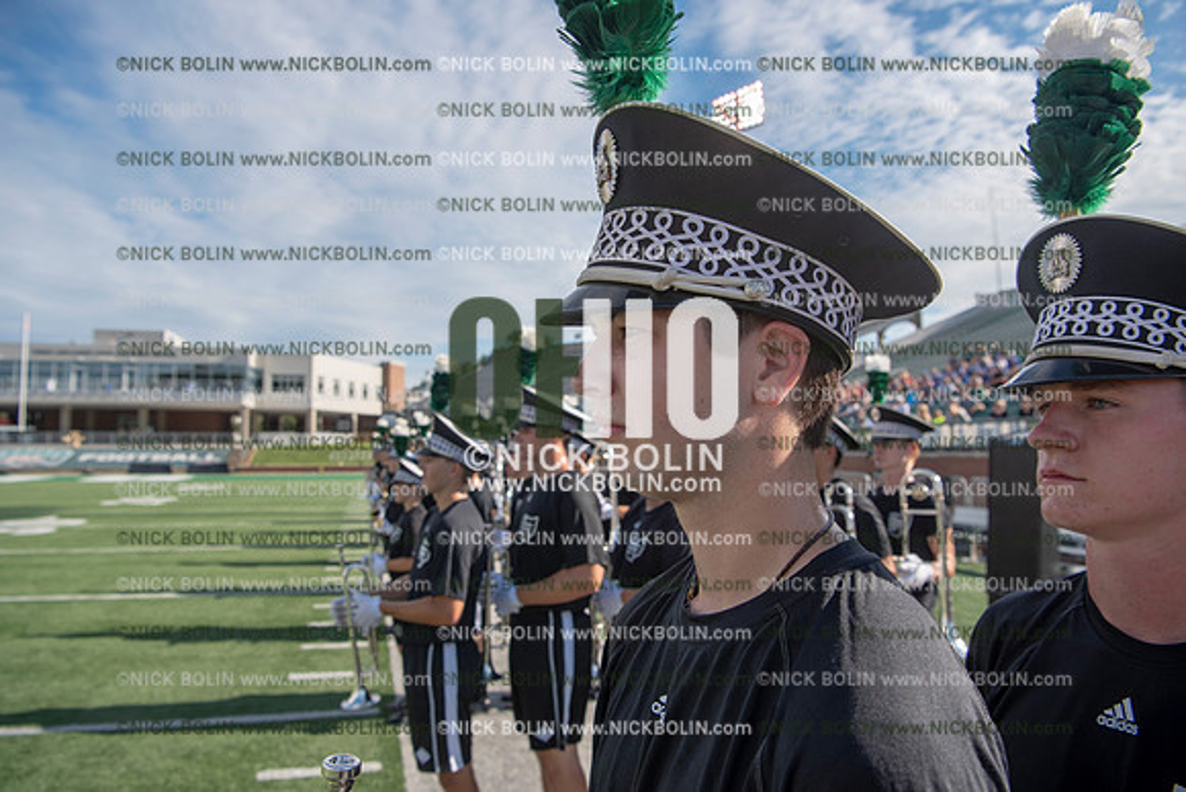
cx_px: 593
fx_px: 791
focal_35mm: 24
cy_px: 396
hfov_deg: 73.7
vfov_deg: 53.2
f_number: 5.6
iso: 100
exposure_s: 1/640
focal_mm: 24
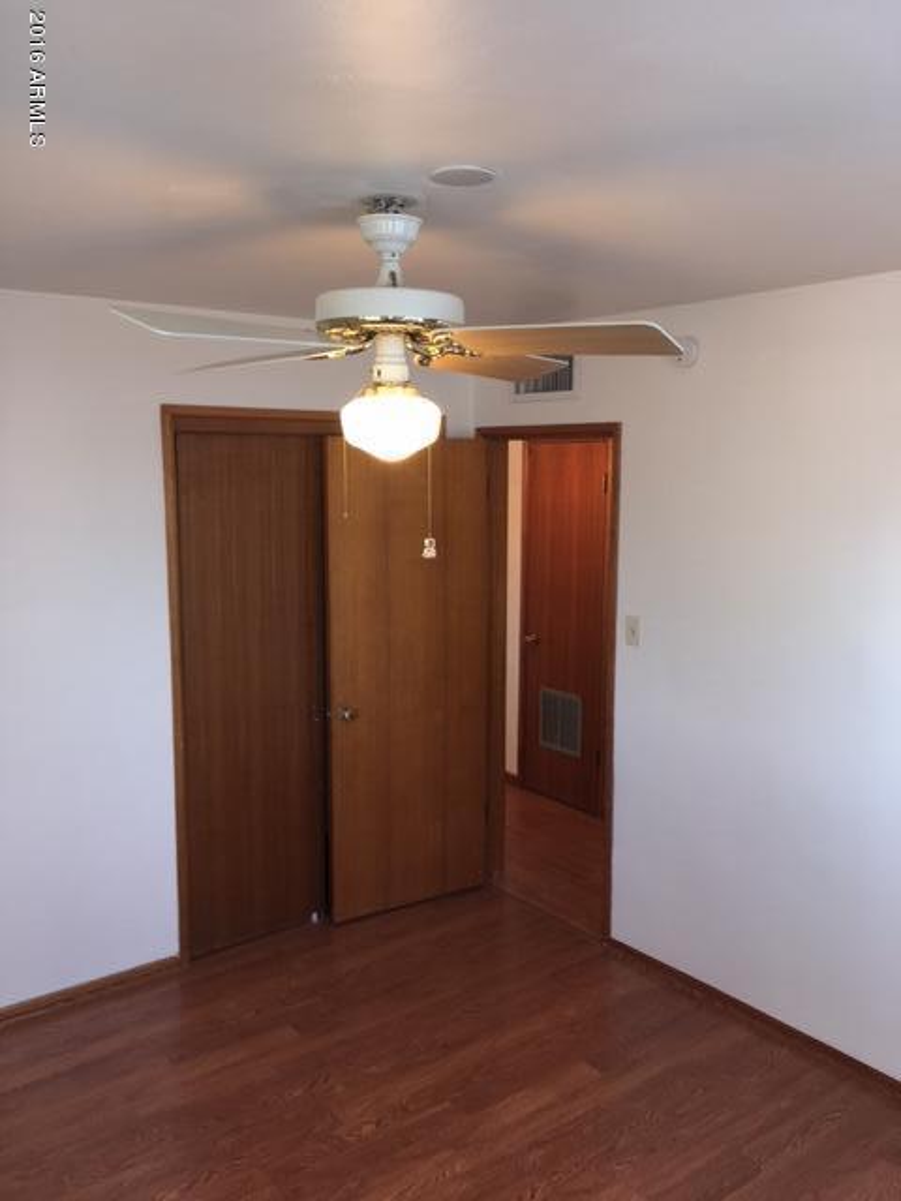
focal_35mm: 29
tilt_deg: -8.1
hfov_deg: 48.2
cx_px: 450
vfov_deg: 61.7
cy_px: 600
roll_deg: -0.2
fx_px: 1006
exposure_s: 1/30
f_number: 2.2
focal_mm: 4.15
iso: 40
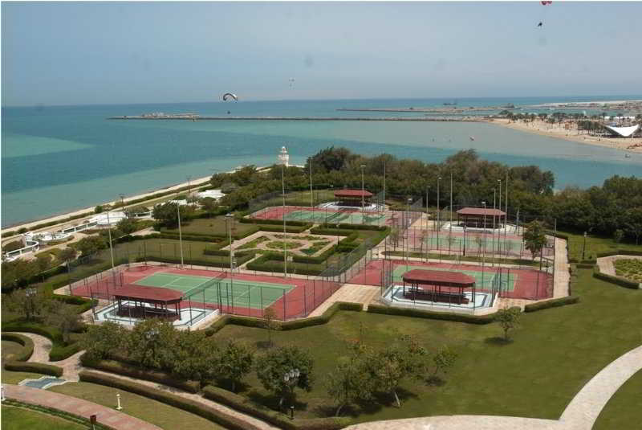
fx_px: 643
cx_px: 321
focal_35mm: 36
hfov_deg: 53.1
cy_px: 215
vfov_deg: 36.9
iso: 125
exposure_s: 1/320
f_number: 9
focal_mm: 24
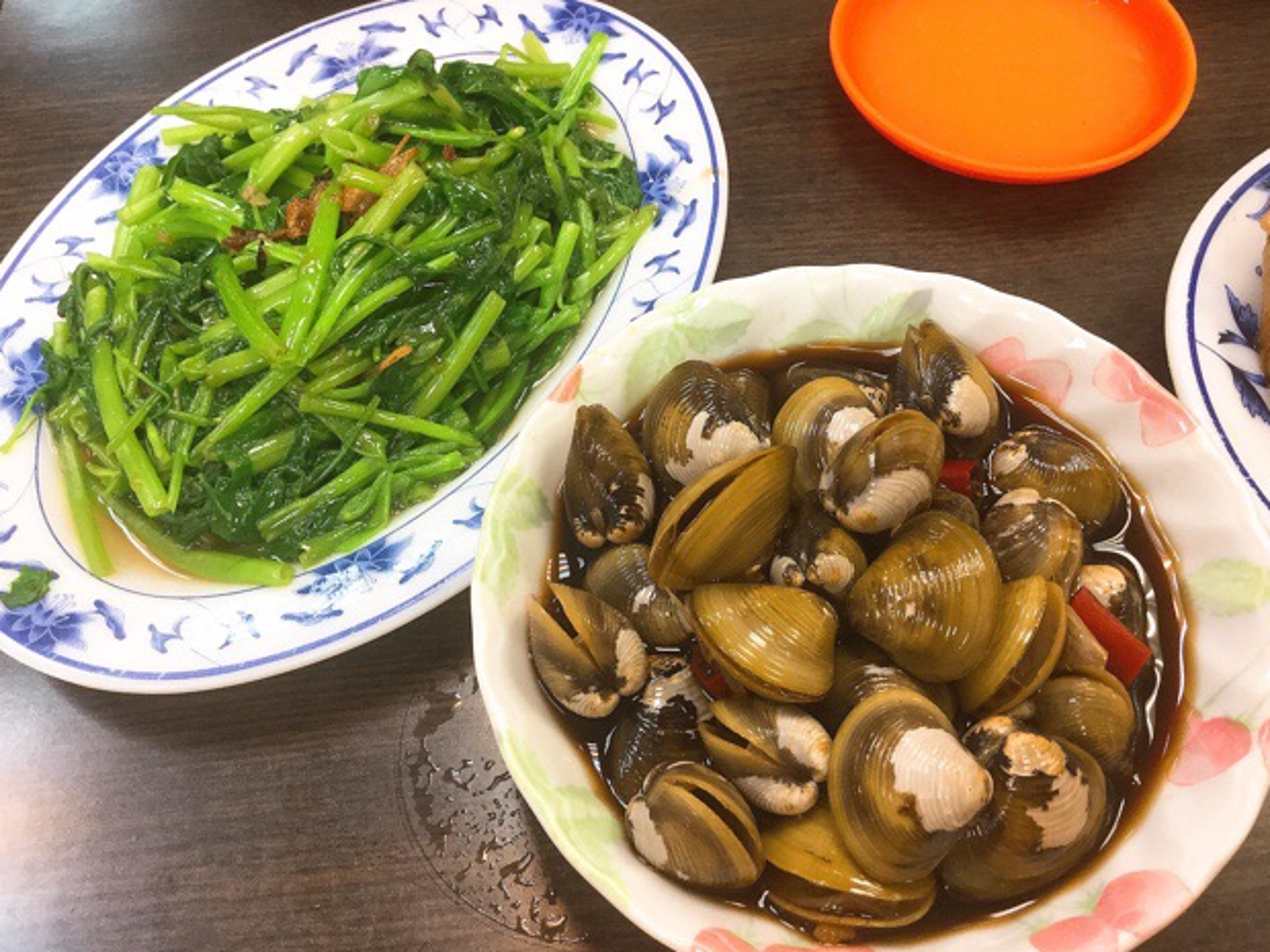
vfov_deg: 44.2
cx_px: 635
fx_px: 1174
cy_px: 475
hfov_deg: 56.8
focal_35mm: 32
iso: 50
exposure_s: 1/30
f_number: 2.4
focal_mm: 3.3
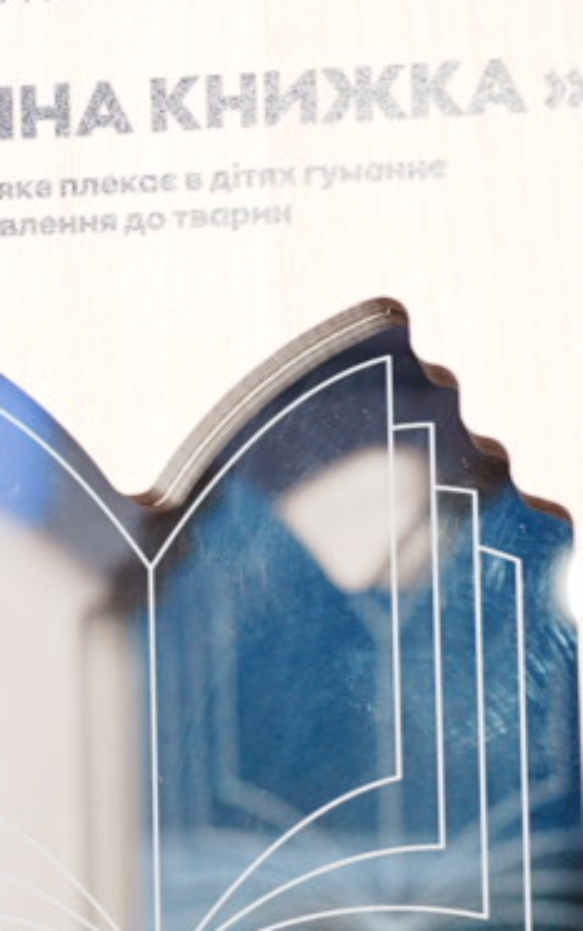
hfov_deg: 8.2
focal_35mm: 155
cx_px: -378
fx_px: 3934
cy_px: 463
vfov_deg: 13.5
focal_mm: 35
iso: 500
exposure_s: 1/250
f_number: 2.5
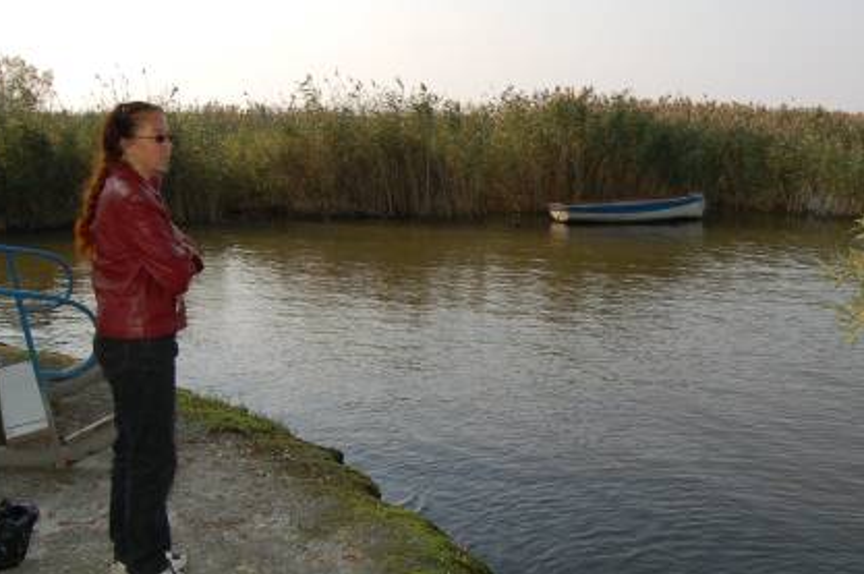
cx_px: 497
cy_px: 261
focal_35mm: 39
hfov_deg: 49.4
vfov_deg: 34.1
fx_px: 935
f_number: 9
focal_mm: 18
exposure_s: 1/500
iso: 400
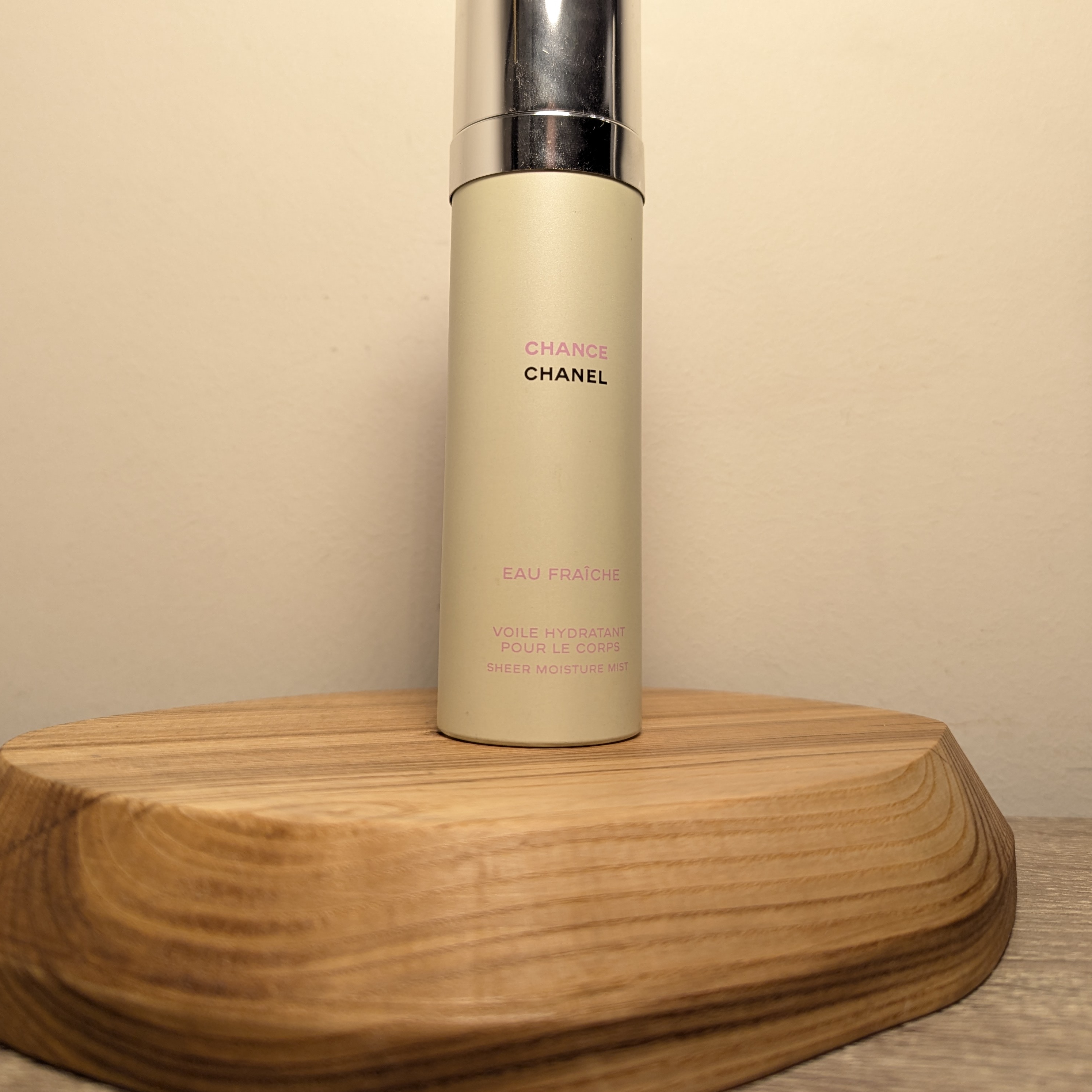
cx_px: 540
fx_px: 1035
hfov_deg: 55.6
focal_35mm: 29
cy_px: 377
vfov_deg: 54.7
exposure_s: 1/90
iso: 145
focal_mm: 6.81
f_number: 1.85
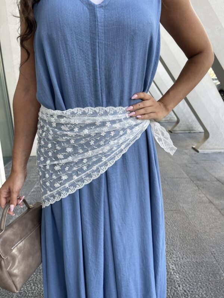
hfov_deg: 54.9
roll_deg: +1.6
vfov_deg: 69.4
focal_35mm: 25
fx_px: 216
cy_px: 149
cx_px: 112
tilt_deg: -17.1
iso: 40
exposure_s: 1/121
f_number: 1.6
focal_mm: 5.1
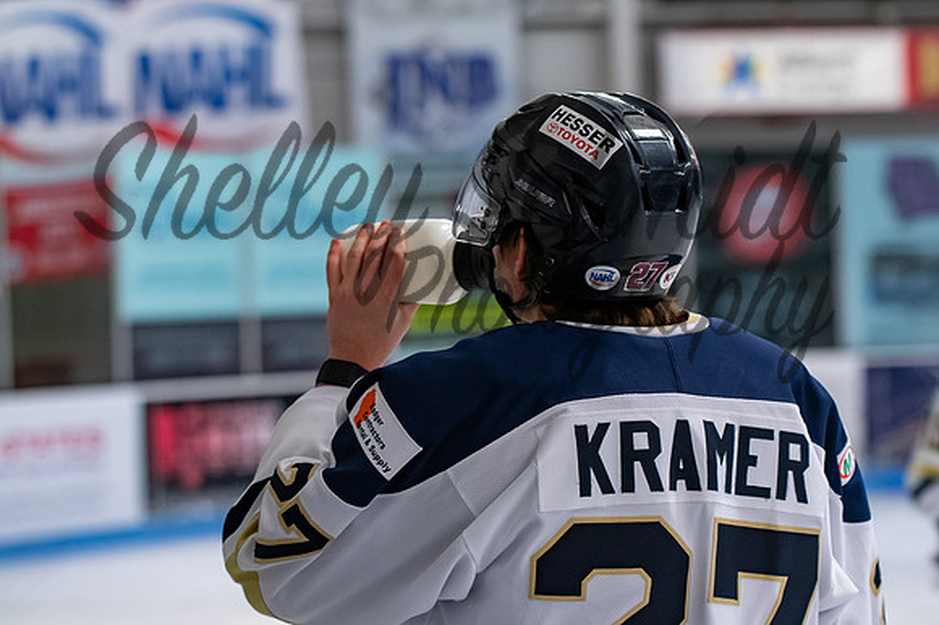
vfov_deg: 9.4
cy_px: 306
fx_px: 3814
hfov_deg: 14.0
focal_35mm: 146
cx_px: 507
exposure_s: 1/800
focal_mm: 90
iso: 2000
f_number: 3.2
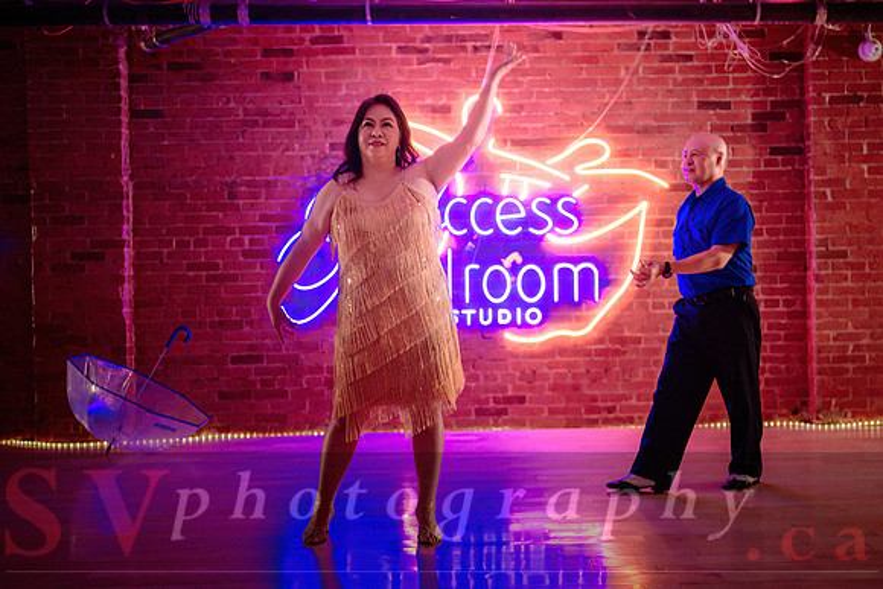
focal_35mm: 41
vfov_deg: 32.5
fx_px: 1009
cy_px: 290
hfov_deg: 47.0
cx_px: 528
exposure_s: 1/250
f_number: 1.4
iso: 2500
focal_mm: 28
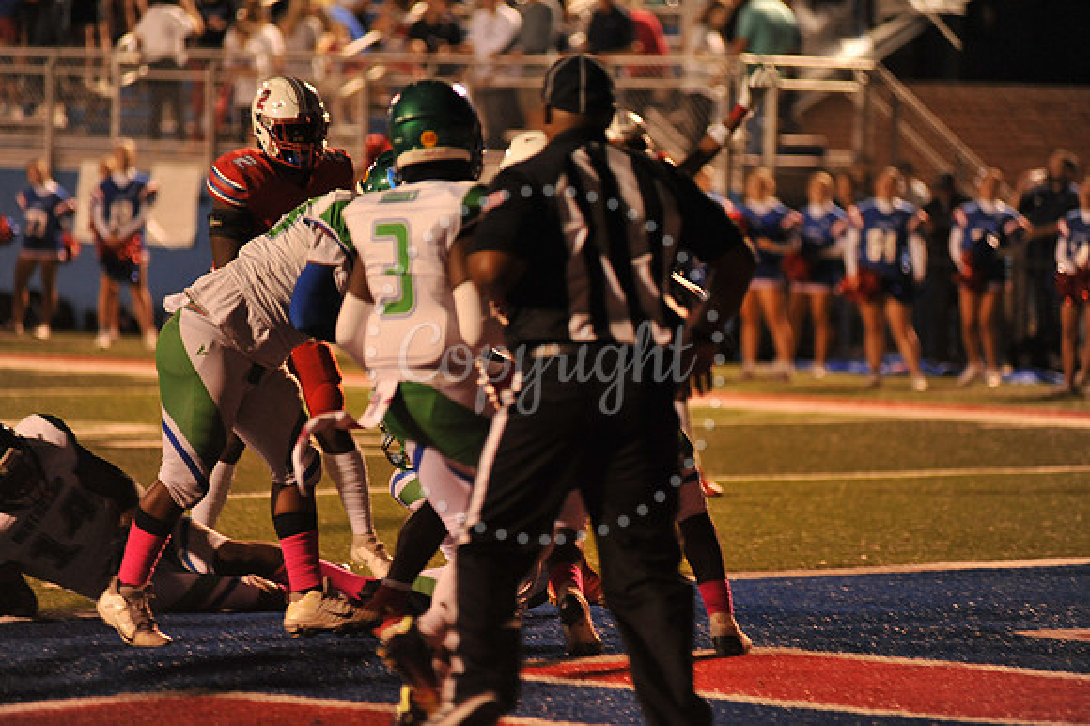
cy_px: 363
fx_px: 6052
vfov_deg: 6.9
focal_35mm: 200
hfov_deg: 10.3
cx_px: 545
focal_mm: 200
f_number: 2.8
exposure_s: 1/200
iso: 2000
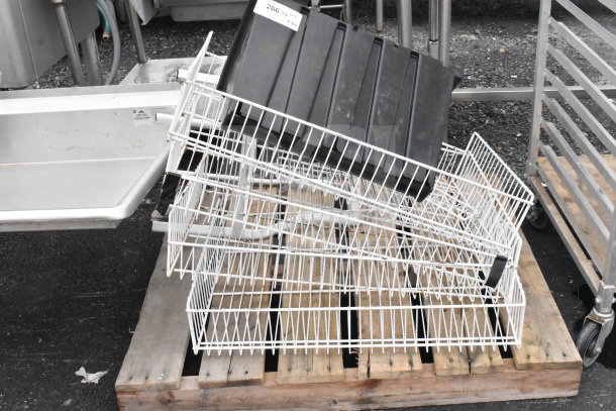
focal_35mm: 44
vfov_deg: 30.9
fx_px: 744
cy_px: 206
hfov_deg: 45.0
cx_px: 308
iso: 6400
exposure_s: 1/1000
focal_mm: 29
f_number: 16
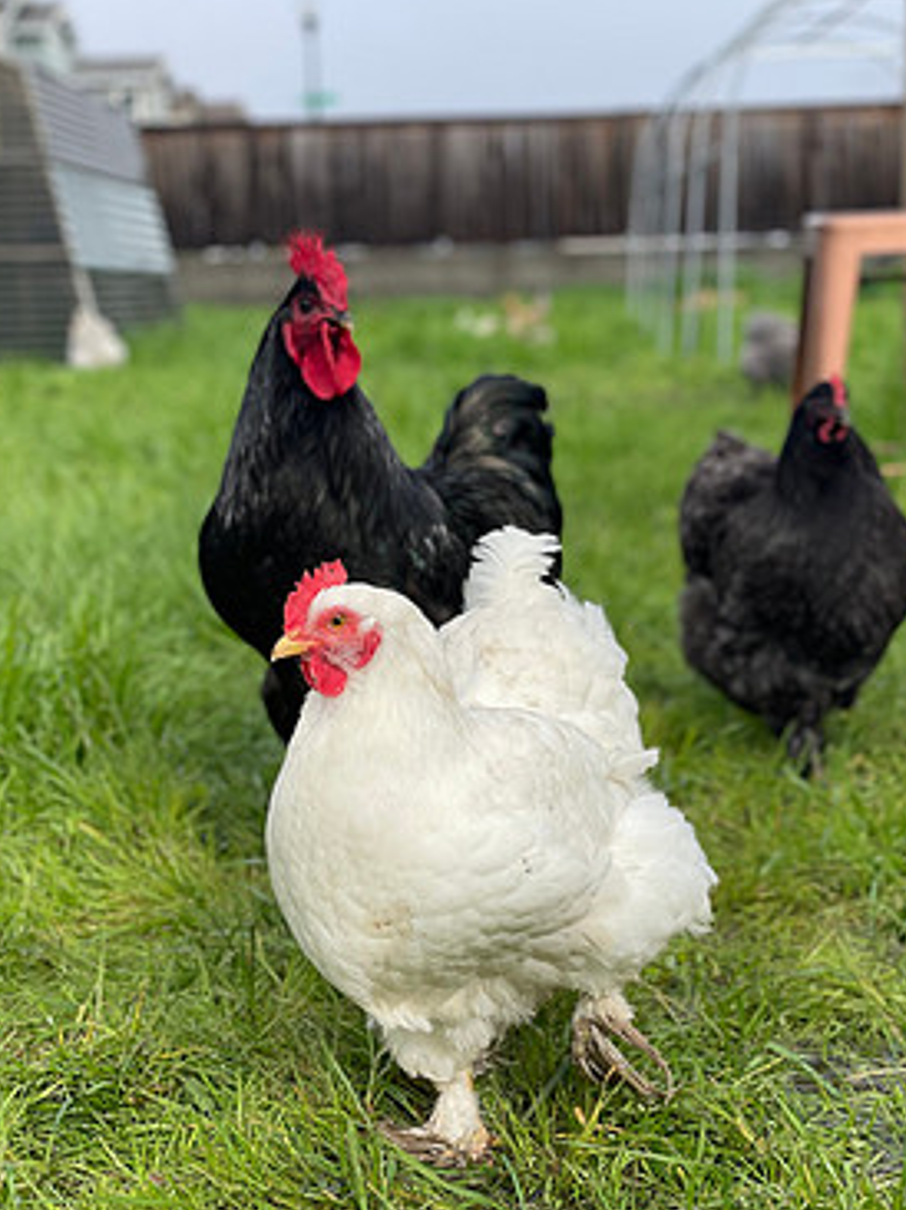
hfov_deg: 22.9
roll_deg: +1.9
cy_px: 678
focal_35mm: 64
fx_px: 2236
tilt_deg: -8.3
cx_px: 481
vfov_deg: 30.3
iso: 32
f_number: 2
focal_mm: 6
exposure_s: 1/922
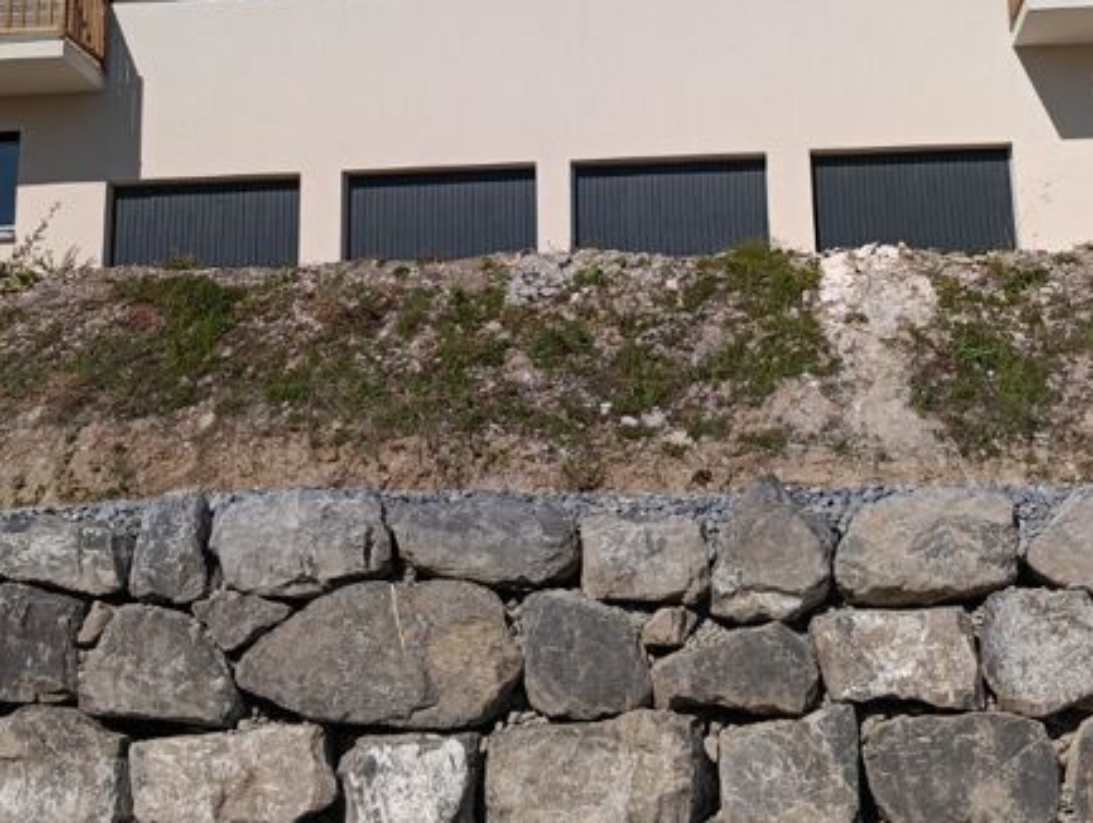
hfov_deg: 32.1
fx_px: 1897
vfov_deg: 23.9
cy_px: 97
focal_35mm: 60
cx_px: 611
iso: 51
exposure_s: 1/1339
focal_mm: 3.96
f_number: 1.8
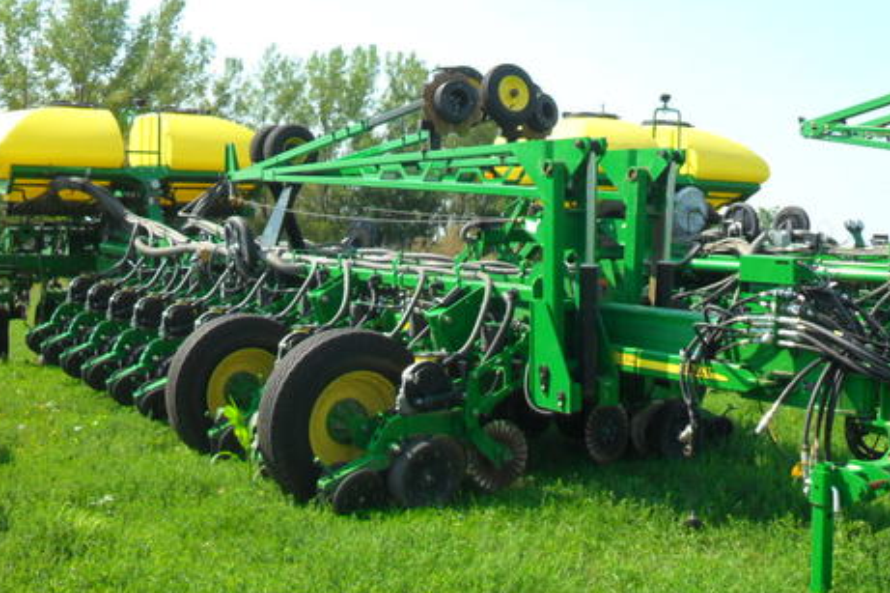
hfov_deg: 45.4
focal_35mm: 43
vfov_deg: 31.1
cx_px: 463
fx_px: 1063
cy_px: 328
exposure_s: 1/90
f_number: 8.9
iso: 100
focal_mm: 6.2
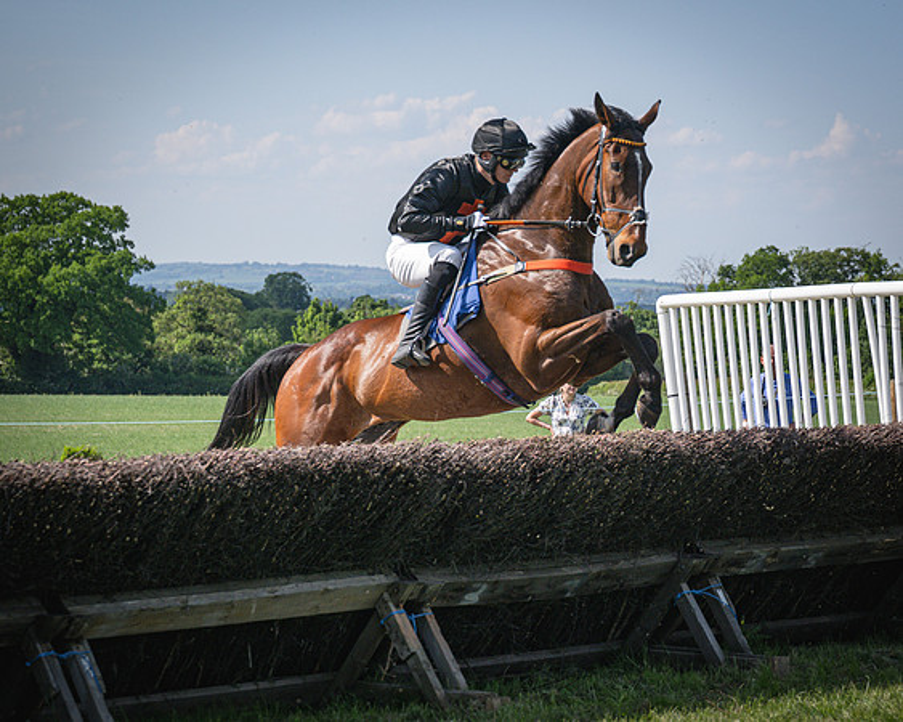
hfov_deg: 15.7
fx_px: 3260
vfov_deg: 12.6
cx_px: 657
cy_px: 379
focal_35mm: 122
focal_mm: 70
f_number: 4
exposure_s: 1/3200
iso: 400
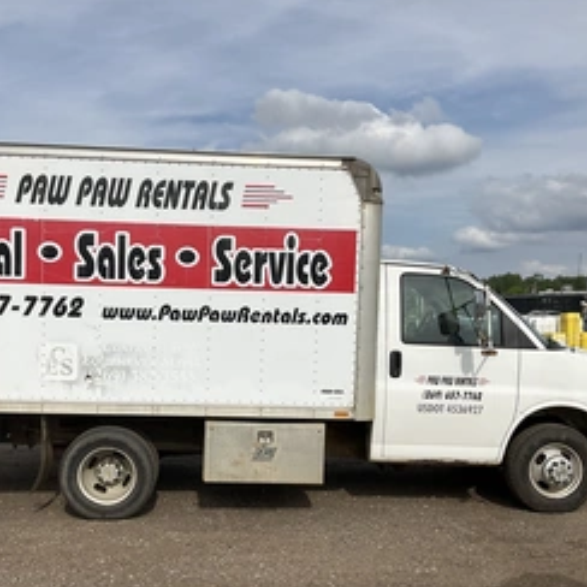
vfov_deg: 39.9
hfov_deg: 40.0
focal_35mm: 42
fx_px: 806
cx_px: 260
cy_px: 346
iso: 25
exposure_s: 1/3322
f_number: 1.8
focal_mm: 3
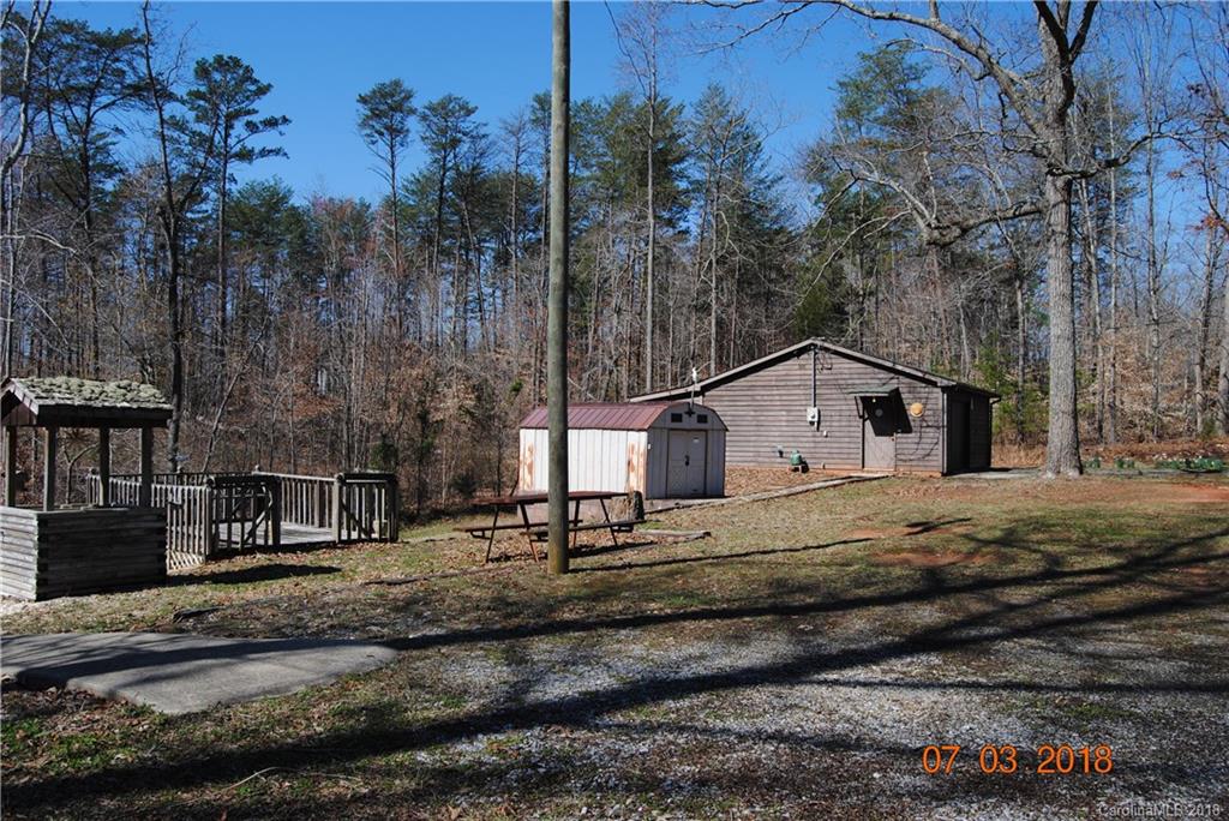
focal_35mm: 27
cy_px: 410
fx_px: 922
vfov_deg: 48.0
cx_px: 614
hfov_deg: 67.4
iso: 100
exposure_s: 1/250
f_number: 8
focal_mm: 18
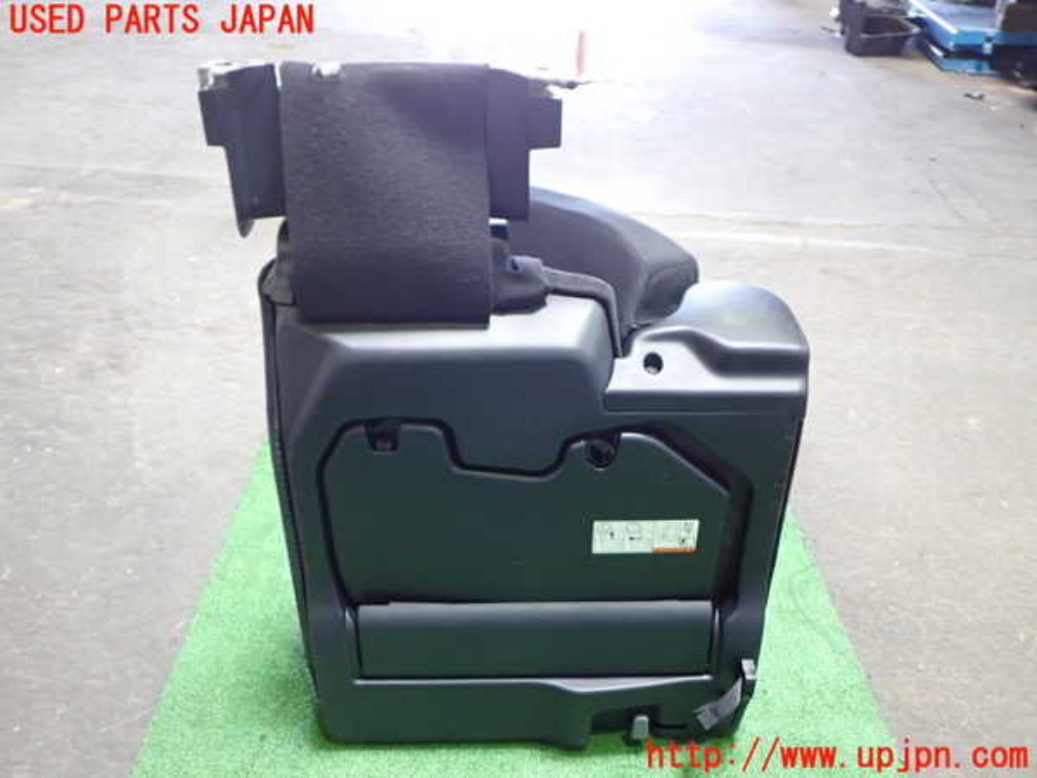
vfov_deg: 46.8
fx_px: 899
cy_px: 389
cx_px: 518
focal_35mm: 30
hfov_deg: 60.0
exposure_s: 1/30
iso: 500
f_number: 2.3
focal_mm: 5.4
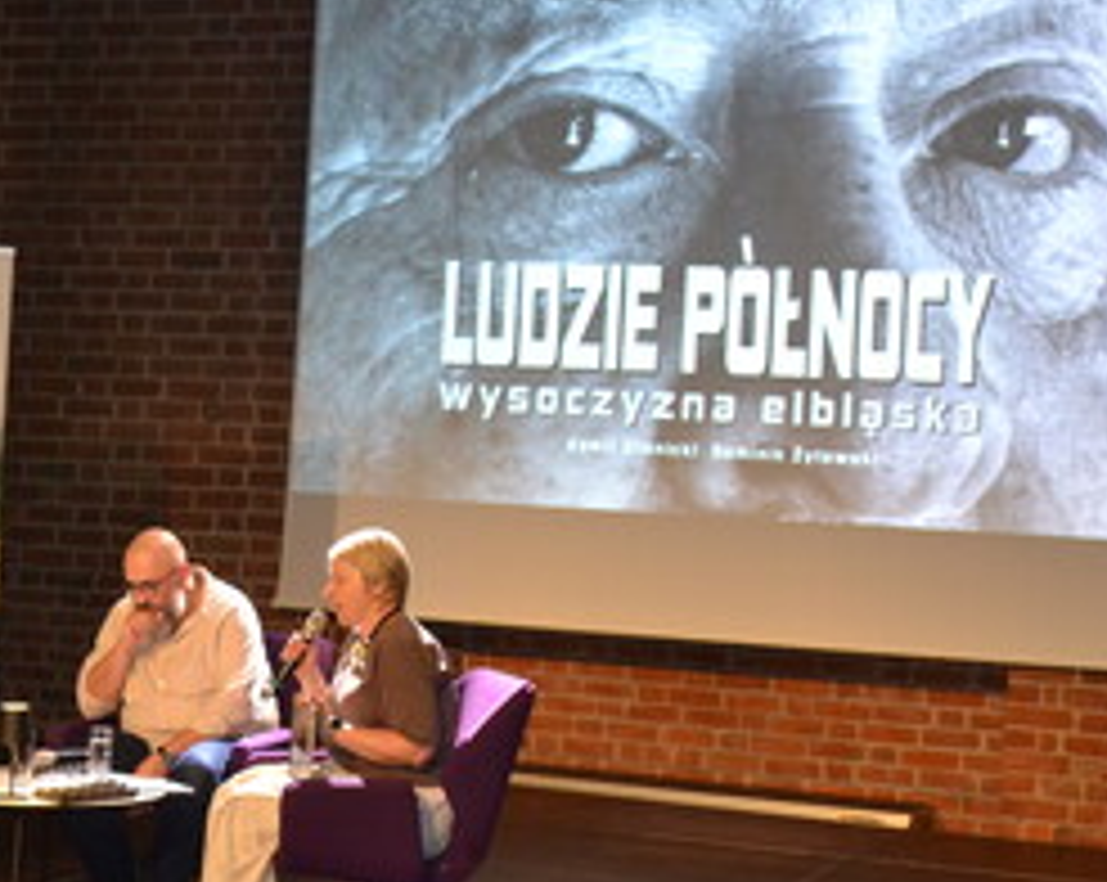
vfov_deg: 21.5
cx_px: 572
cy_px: 490
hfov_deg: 26.9
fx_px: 2316
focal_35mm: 71
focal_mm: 29
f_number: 4.5
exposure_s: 1/60
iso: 2200
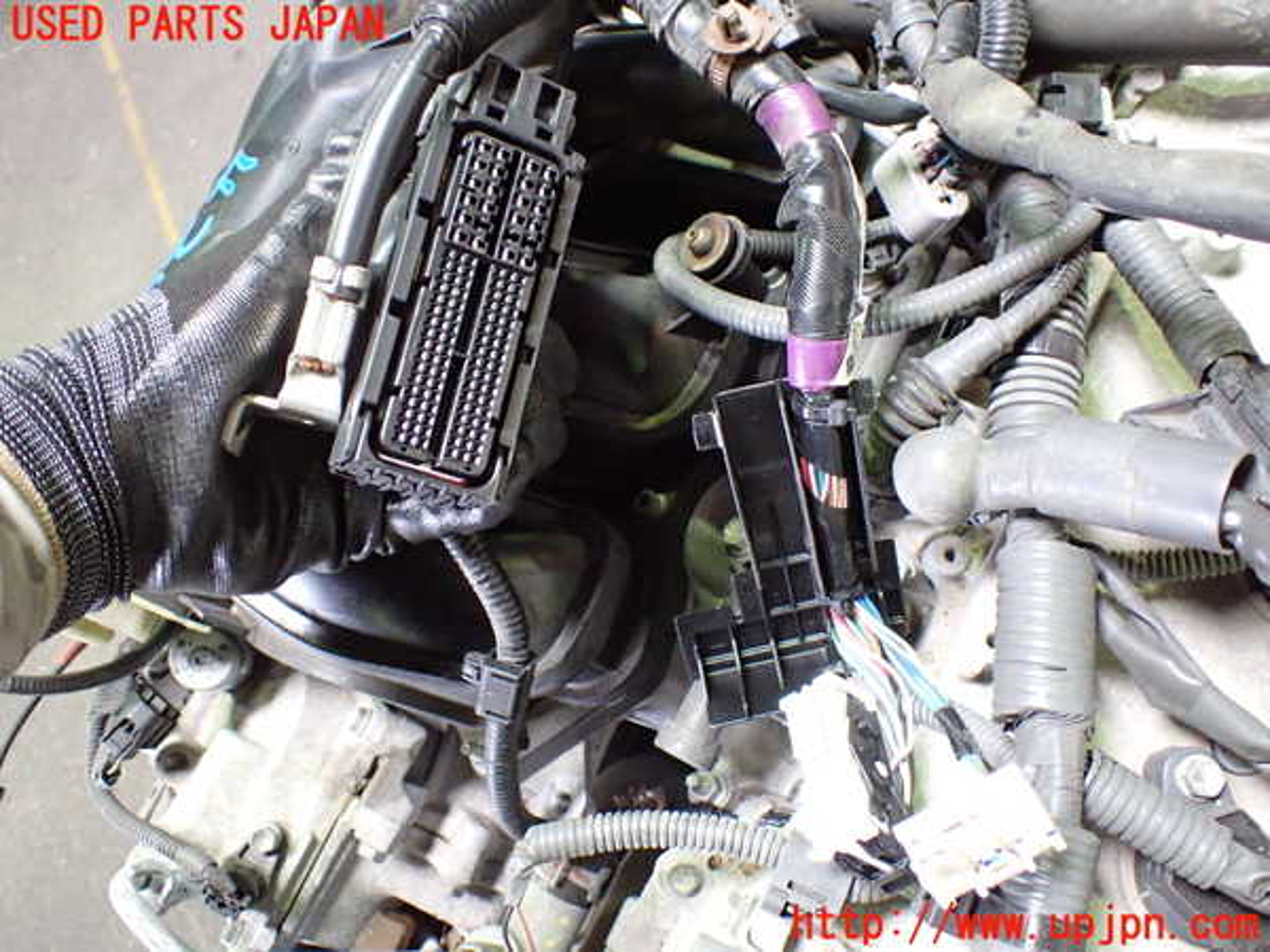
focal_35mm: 30
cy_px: 476
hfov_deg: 60.0
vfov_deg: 46.8
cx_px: 635
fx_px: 1101
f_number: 2.3
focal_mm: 5.4
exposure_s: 1/40
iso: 800
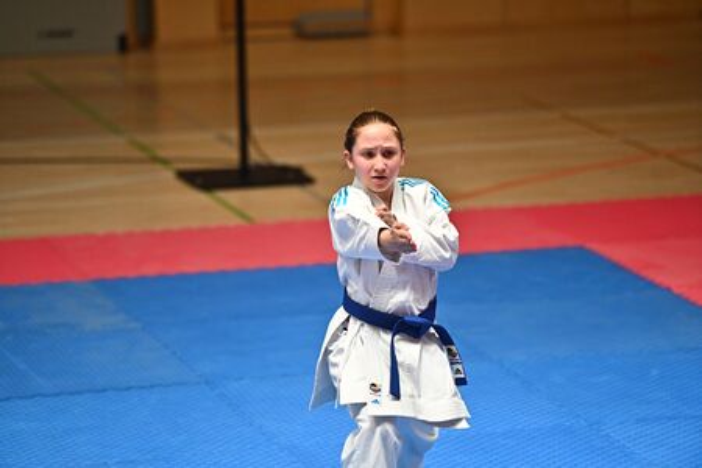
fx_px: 3900
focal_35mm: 200
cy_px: 234
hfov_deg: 10.3
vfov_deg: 6.9
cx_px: 351
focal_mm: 200
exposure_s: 1/5000
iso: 2000
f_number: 2.8
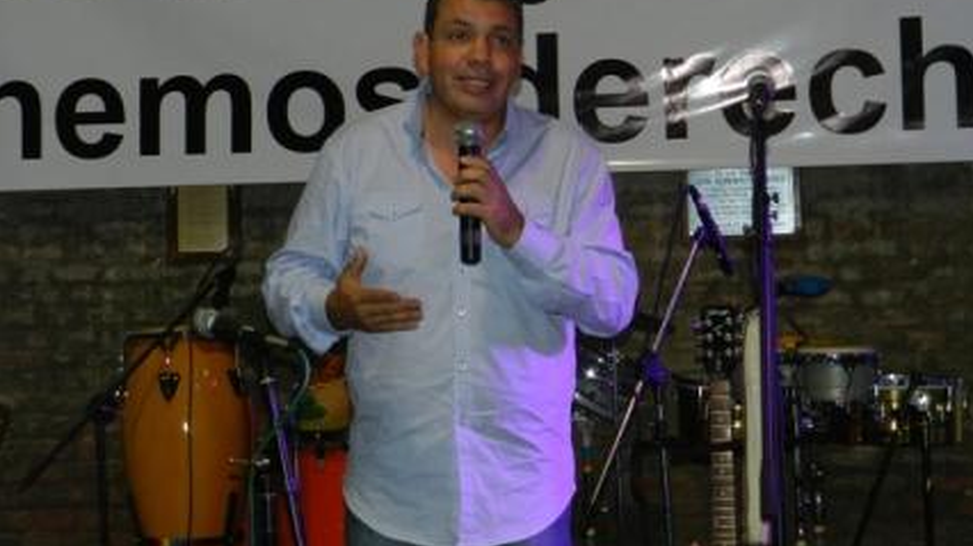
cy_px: 203
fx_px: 2011
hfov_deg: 27.2
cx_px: 507
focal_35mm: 78
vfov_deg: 15.4
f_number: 4.7
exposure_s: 1/30
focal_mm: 12.1
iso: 200
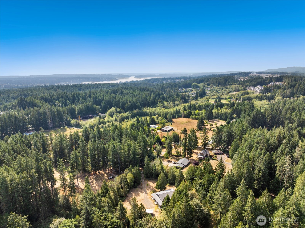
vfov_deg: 56.7
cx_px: 152
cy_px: 114
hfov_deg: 71.6
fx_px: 211
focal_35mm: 24
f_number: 4
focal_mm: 12.29
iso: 100
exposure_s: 1/80
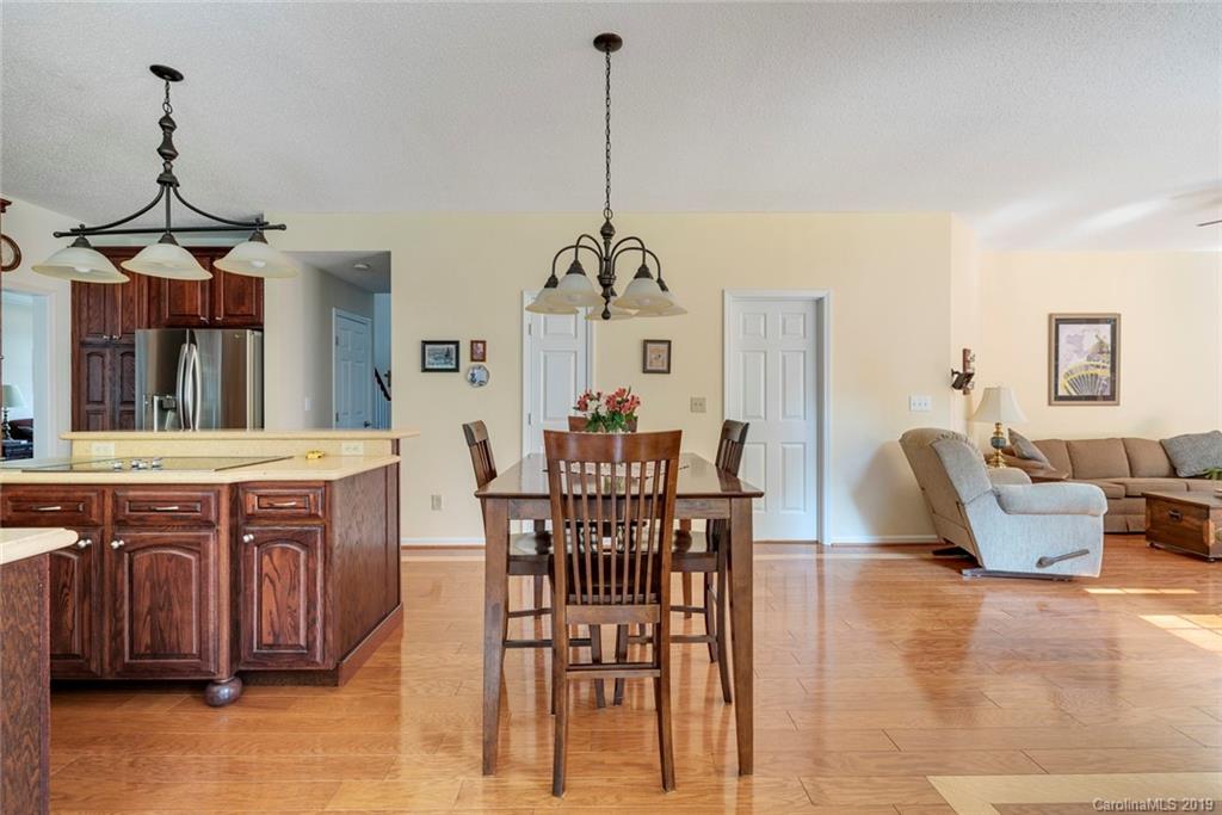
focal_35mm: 16
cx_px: 611
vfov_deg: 73.8
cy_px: 408
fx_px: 543
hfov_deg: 96.7
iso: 200
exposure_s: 2
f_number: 8
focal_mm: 16
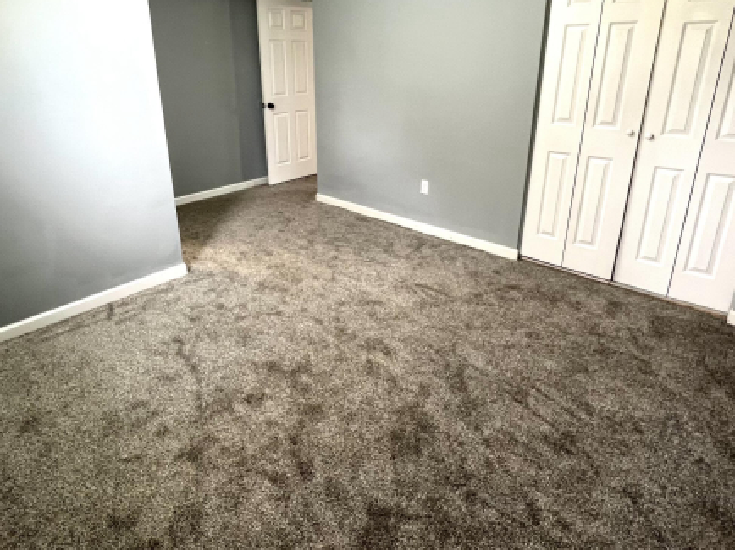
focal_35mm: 20
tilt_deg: -17.2
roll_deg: +0.6
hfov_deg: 81.6
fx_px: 424
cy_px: 203
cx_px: 336
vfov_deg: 64.9
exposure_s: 1/60
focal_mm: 1.57
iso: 250
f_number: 1.8
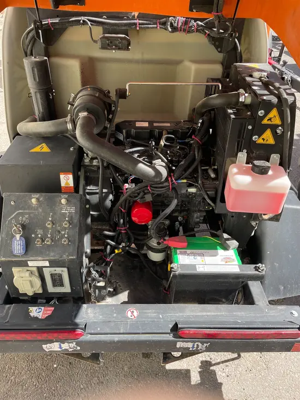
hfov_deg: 53.1
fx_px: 300
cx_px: 150
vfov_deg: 67.3
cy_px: 200
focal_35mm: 26
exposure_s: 1/682
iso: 50
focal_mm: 4.2
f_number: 1.6
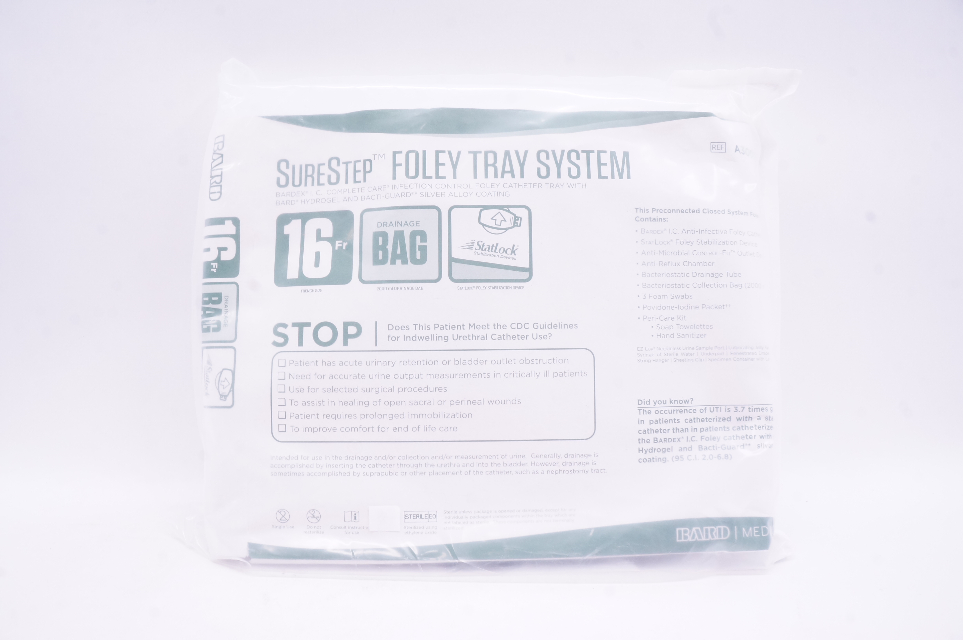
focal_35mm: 27
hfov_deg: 67.4
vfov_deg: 47.8
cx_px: 482
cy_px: 320
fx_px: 721
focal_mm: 18
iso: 800
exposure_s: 1/20
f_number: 13
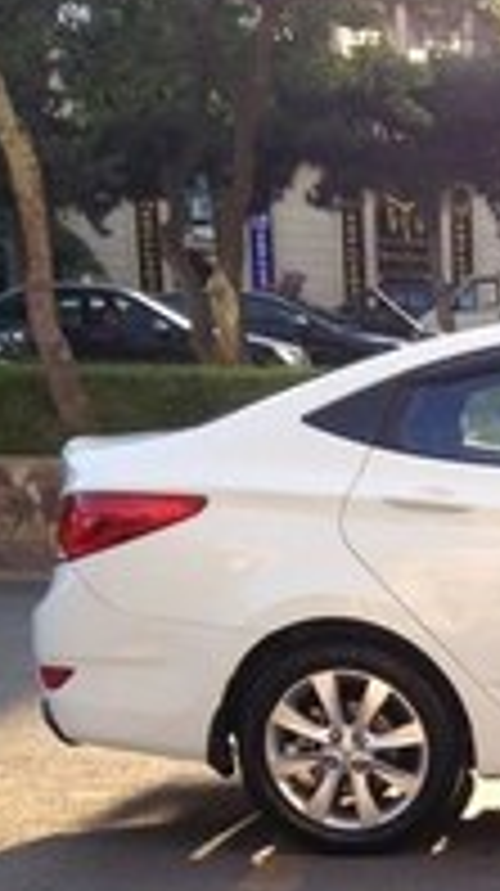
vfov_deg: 22.0
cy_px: 1048
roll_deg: -2.7
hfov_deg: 12.7
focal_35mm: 90
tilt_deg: -15.1
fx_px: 2127
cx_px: 752
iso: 50
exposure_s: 1/251
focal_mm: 4.12
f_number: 2.4
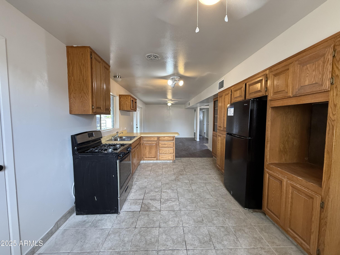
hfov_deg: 102.1
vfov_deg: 85.7
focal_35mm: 14
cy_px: 128
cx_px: 170
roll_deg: -0.1
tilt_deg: -3.3
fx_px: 138
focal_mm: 2.22
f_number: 2.2
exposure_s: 1/60
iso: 200
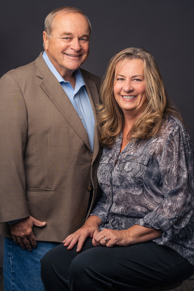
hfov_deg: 16.1
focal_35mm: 85
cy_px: 146
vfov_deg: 23.9
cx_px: 97
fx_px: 687
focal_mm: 85
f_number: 10
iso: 100
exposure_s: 1/160
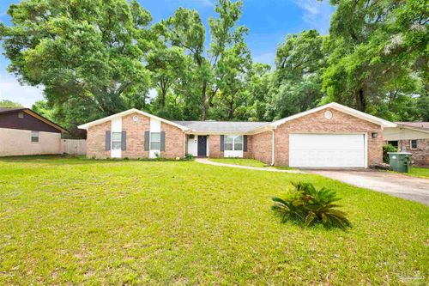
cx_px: 214
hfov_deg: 98.6
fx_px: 185
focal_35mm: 16
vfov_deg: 75.5
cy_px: 143
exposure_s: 1/200
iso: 400
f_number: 11
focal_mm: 15.5
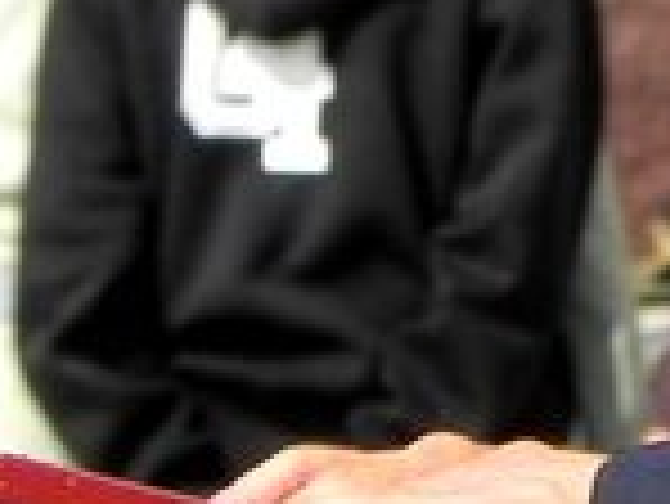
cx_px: 661
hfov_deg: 0.8
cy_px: 68
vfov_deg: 0.6
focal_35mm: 2392
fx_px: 46335
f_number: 6.3
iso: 160
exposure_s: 1/356
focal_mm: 97.8
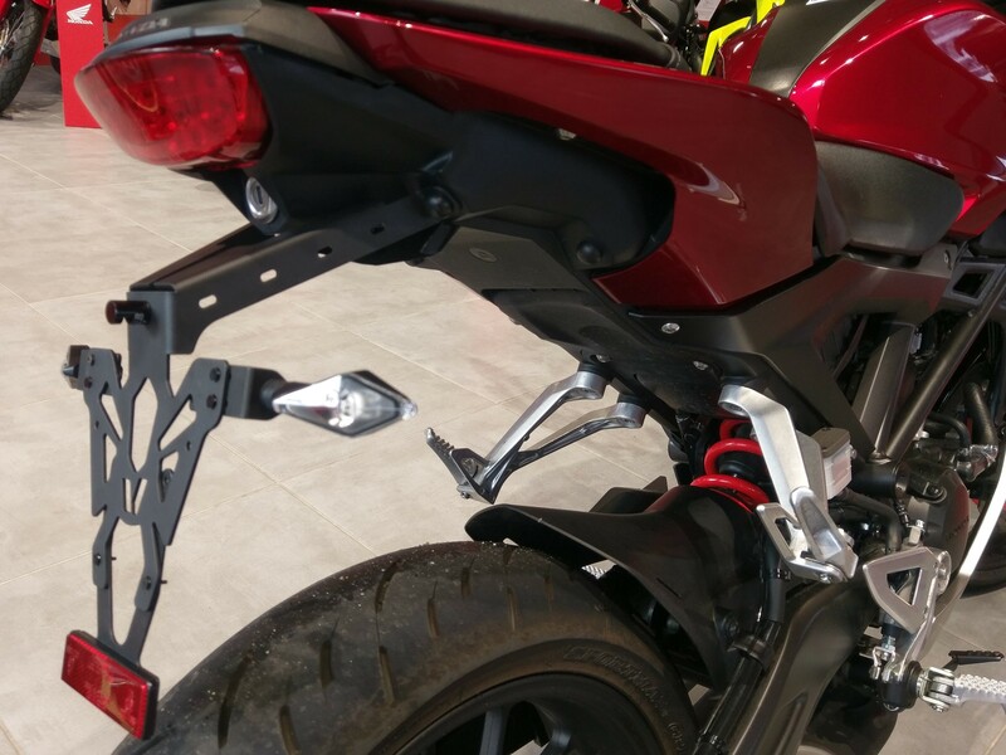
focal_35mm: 26
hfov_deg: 67.3
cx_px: 503
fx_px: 756
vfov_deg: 53.1
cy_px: 378
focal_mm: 4.58
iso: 125
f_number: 1.8
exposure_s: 1/50
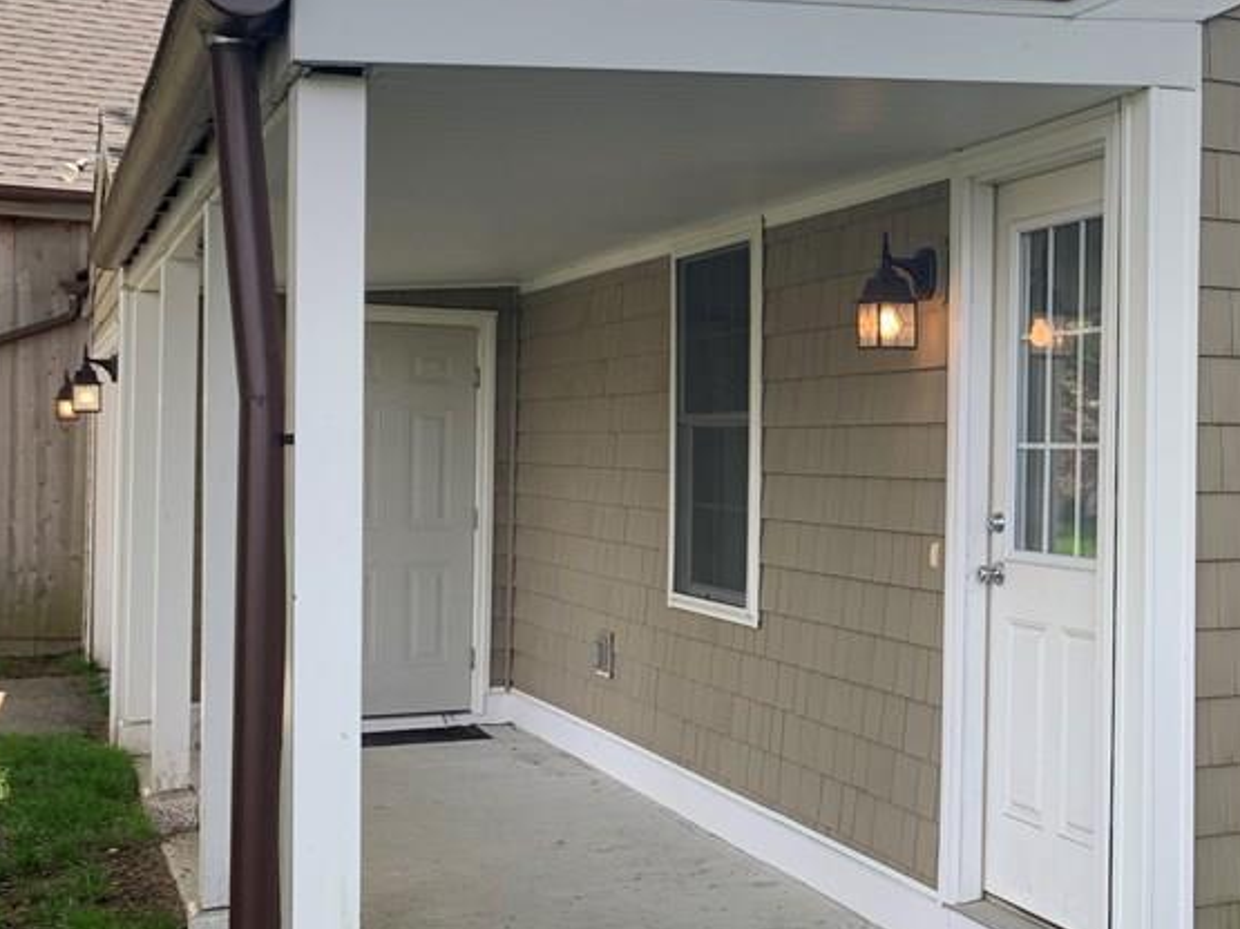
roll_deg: -1.5
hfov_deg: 37.7
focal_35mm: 48
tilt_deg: +0.9
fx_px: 1719
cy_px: 482
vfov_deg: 30.3
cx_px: 1052
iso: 25
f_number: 1.8
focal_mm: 4.25
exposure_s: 1/392
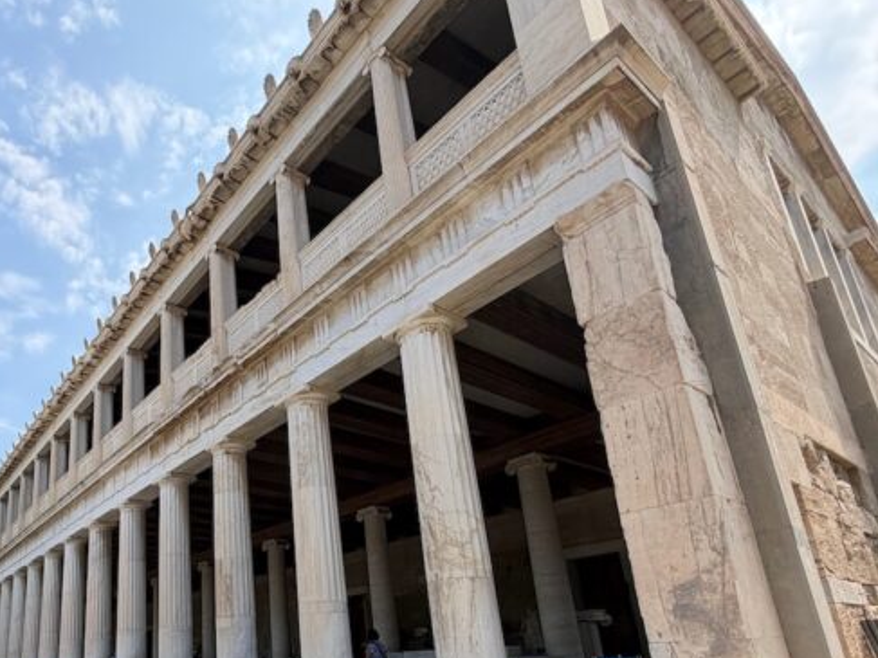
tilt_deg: +15.1
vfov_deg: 55.7
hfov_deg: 70.1
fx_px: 583
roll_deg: +2.6
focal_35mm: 23
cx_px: 245
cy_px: 501
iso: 32
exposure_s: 1/770
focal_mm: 2.22
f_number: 2.2
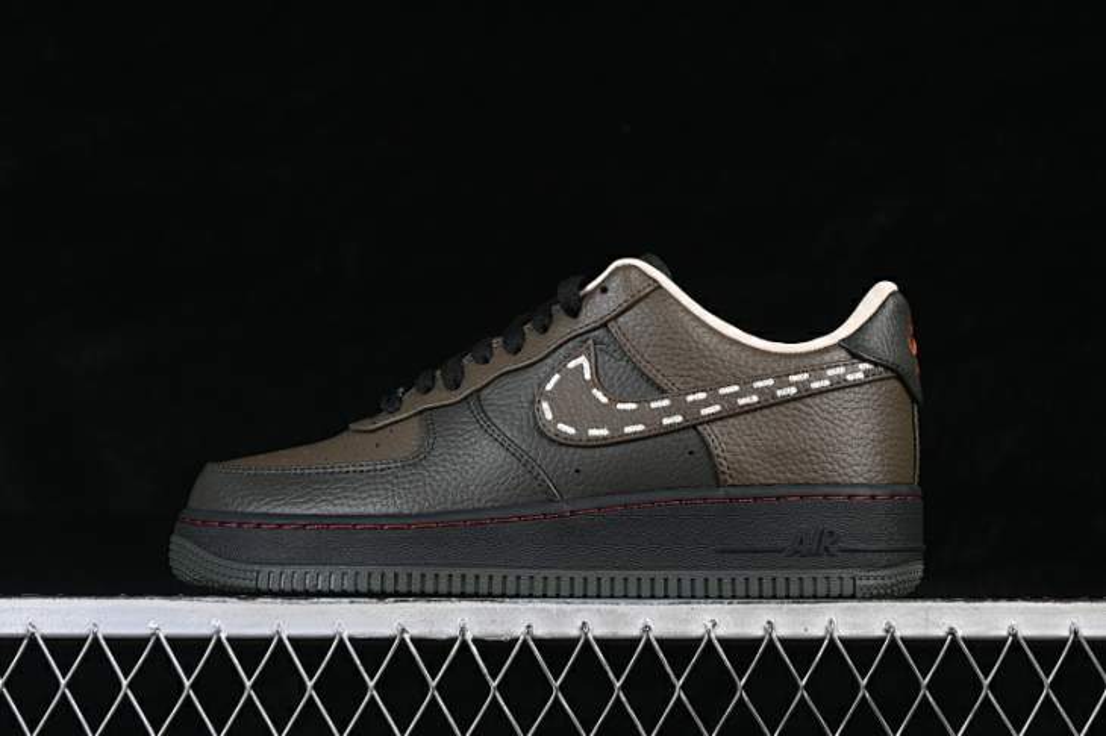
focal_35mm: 75
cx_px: 553
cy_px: 368
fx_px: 2303
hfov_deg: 27.0
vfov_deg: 18.2
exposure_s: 1/60
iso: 160
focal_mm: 50
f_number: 6.3
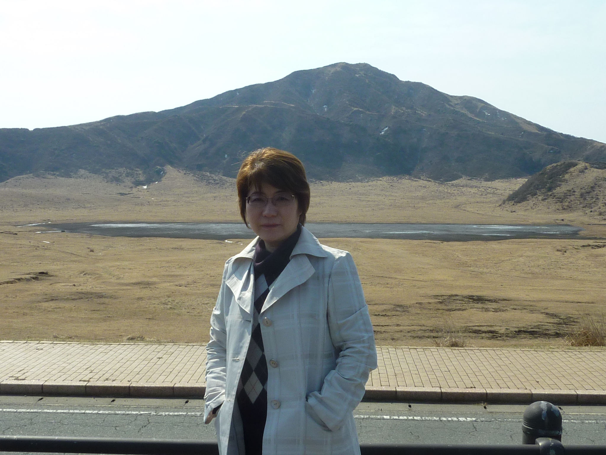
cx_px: 303
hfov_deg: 39.7
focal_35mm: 48
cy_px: 228
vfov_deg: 30.3
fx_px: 840
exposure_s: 1/500
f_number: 5
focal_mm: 4.4
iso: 80
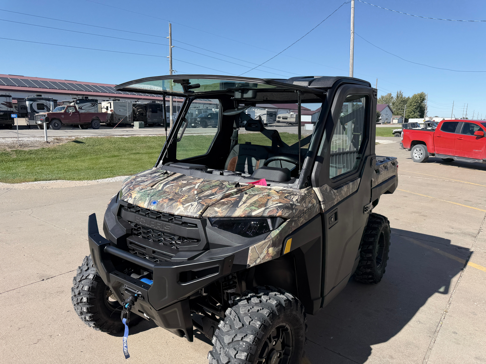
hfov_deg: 71.6
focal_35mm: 24
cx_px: 243
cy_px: 182
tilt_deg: -7.1
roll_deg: +1.7
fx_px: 337
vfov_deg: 56.8
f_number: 1.78
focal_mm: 6.76
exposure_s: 1/3279
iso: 80
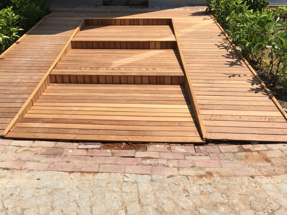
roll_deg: -0.8
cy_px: 93
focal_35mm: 34
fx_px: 282
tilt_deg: -23.6
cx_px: 128
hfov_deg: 53.8
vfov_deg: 41.7
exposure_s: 1/2198
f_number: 2.2
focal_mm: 4.15
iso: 32
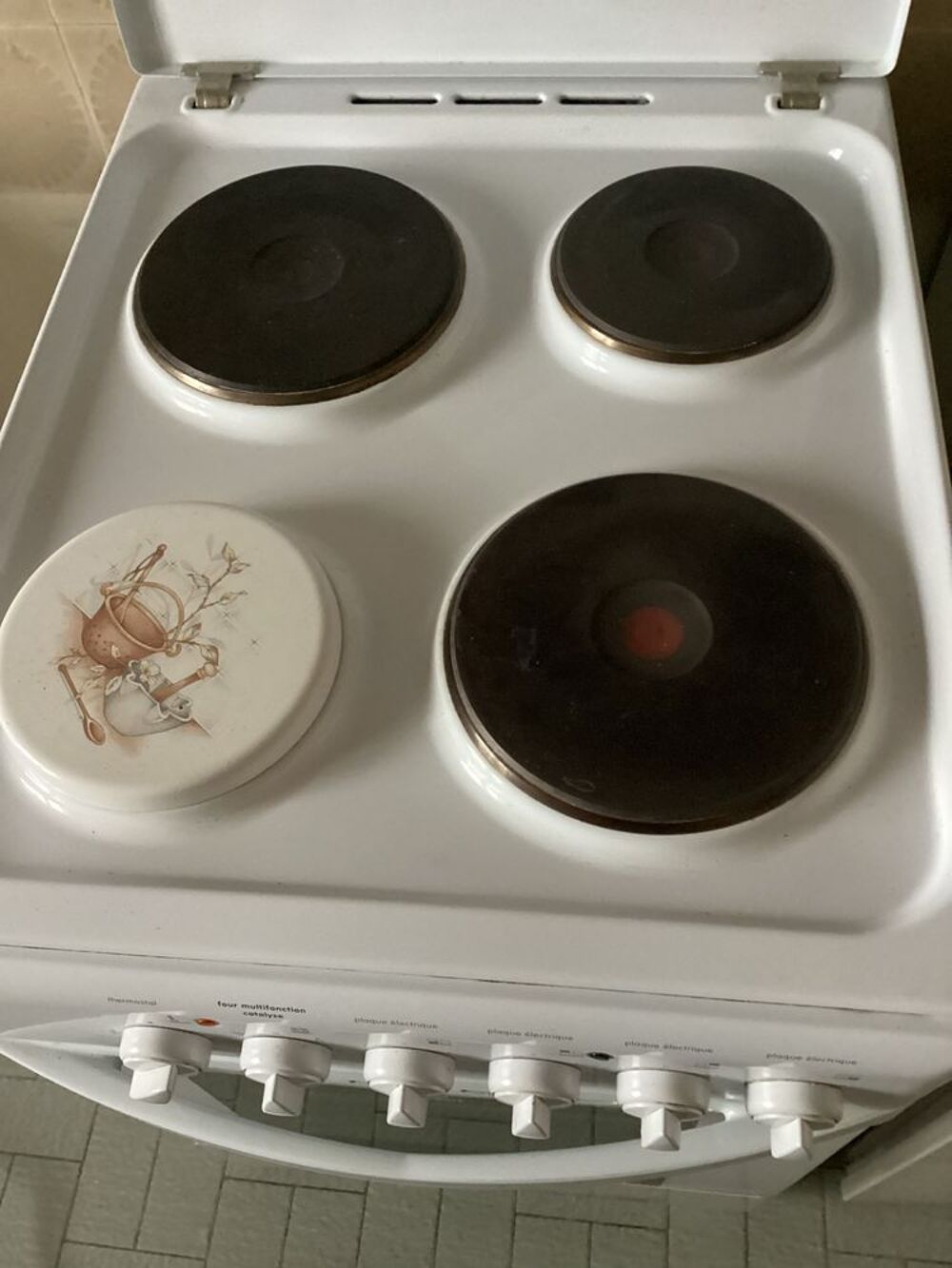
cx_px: 476
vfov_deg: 58.3
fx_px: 1137
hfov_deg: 45.4
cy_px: 634
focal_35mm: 31
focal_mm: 3.3
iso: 640
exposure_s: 1/30
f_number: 2.4
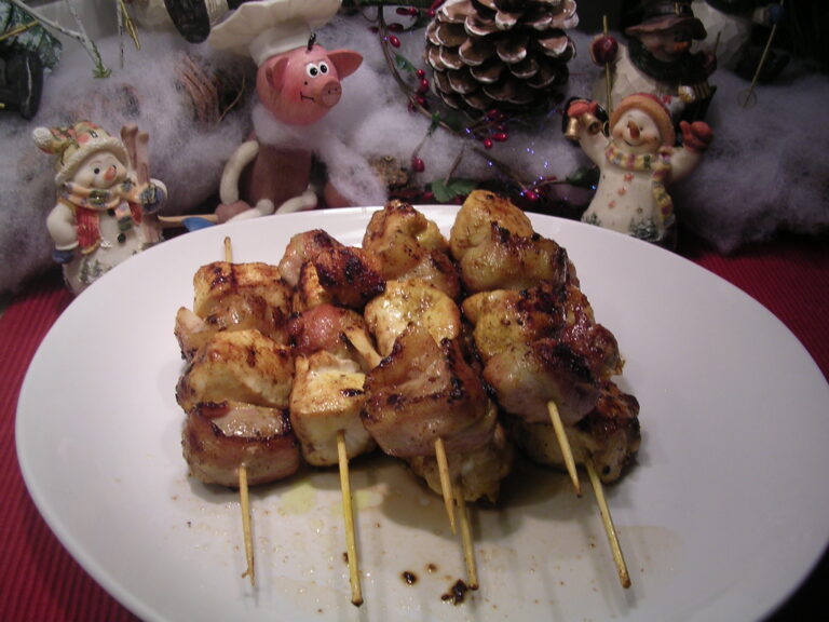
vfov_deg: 37.7
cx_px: 414
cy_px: 311
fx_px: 910
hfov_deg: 49.0
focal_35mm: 38
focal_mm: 5.8
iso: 100
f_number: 2.8
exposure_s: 1/56.5
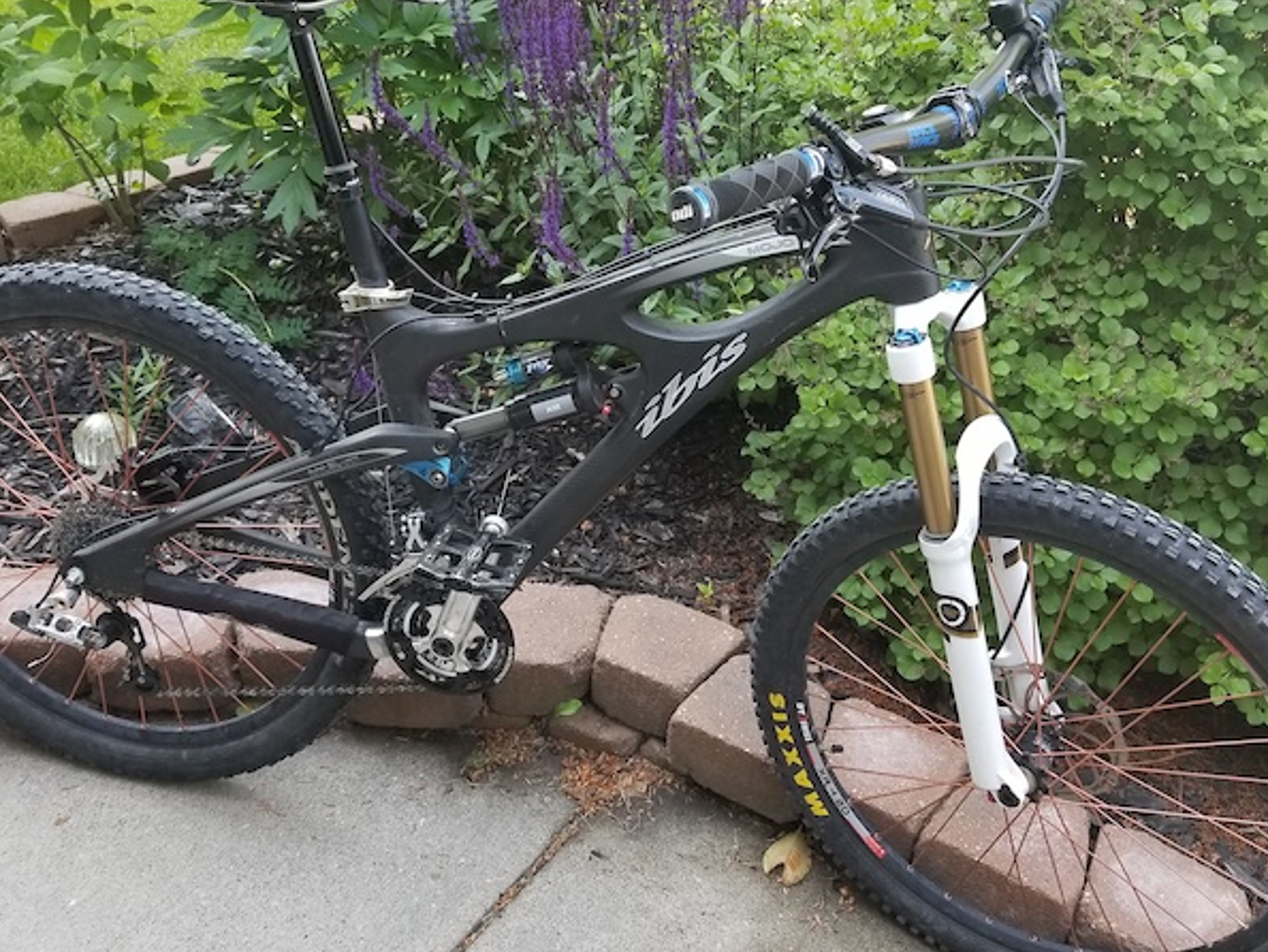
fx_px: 1283
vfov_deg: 40.7
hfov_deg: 52.6
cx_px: 657
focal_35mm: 35
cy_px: 465
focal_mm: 4.25
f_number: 1.7
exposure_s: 1/100
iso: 80
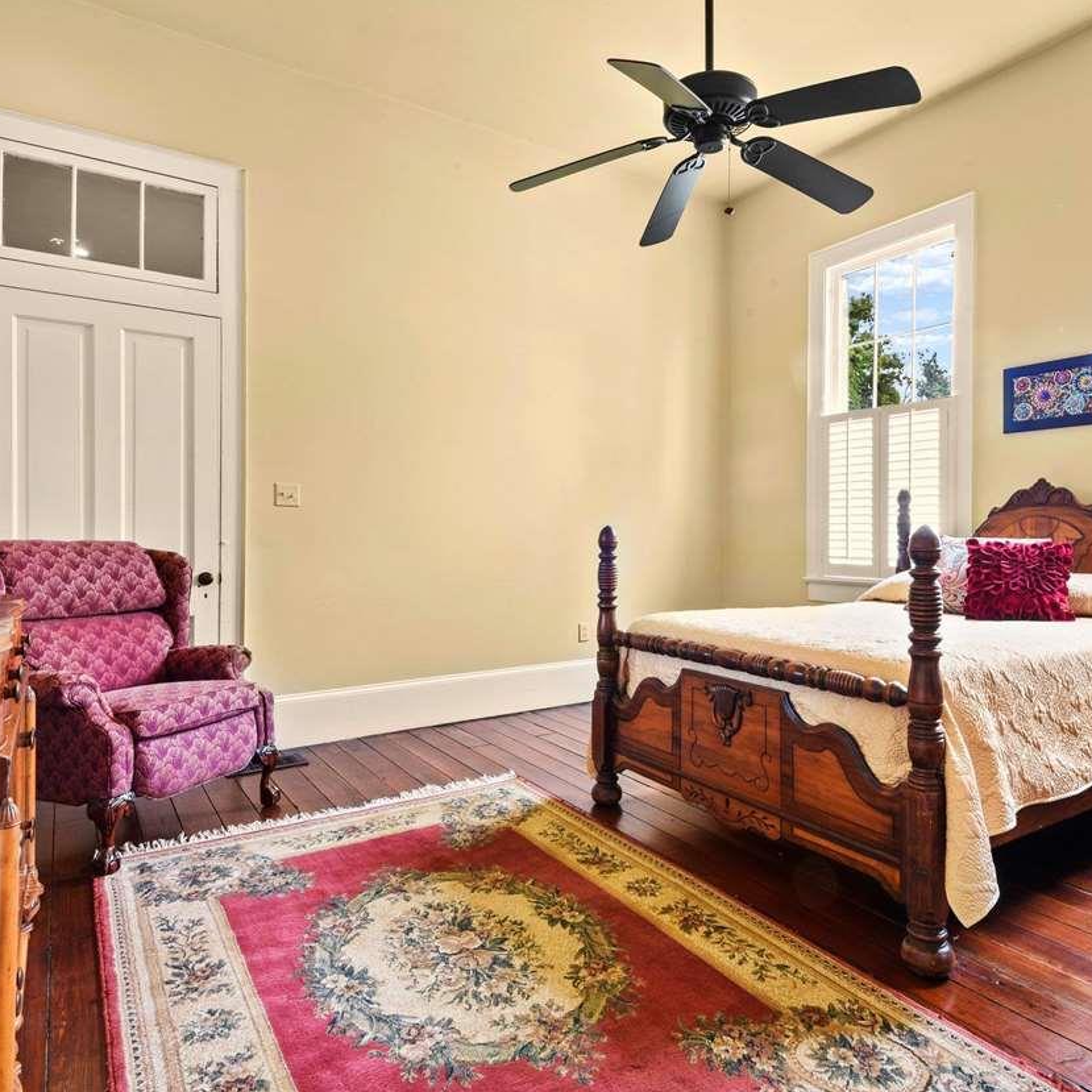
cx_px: 599
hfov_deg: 72.0
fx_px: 749
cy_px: 539
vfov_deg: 72.1
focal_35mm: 21
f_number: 14
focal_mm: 16
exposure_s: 1
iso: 200
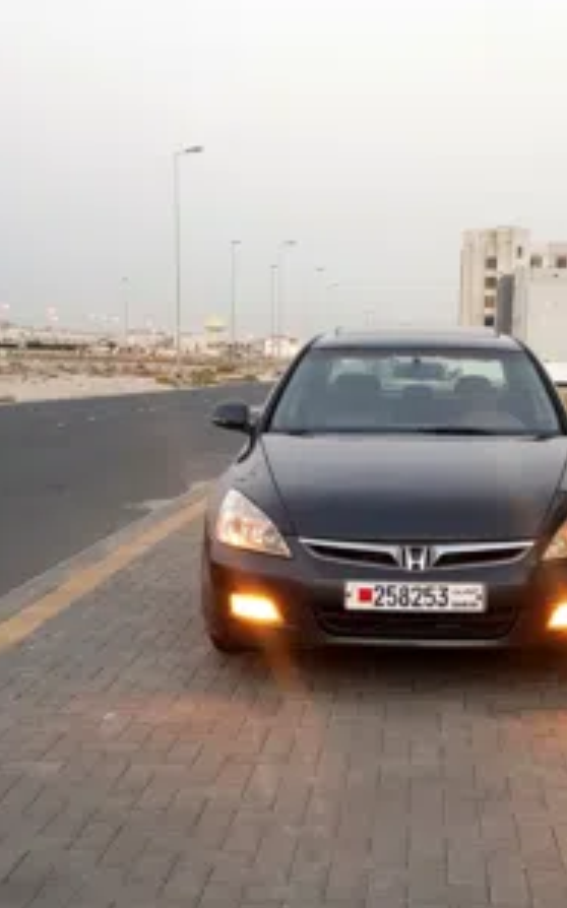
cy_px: 448
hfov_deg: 33.9
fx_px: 916
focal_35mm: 37
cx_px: 405
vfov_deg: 52.8
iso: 80
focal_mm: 4.2
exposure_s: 1/50
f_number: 1.7
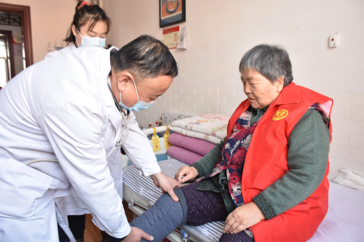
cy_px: 121
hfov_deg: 61.9
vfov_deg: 43.6
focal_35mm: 30
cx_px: 182
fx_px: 303
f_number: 5
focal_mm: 20
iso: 1250
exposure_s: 1/80
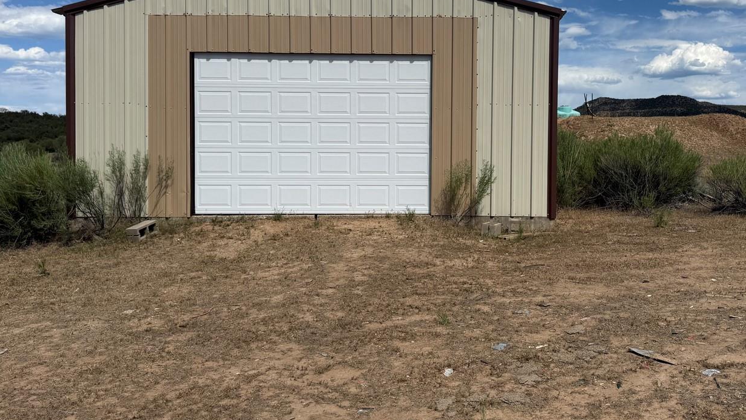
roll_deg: -0.4
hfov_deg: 57.6
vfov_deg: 34.5
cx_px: 445
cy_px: 160
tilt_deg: +0.2
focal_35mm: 34
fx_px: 673
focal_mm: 6.76
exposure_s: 1/9091
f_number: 1.78
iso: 80
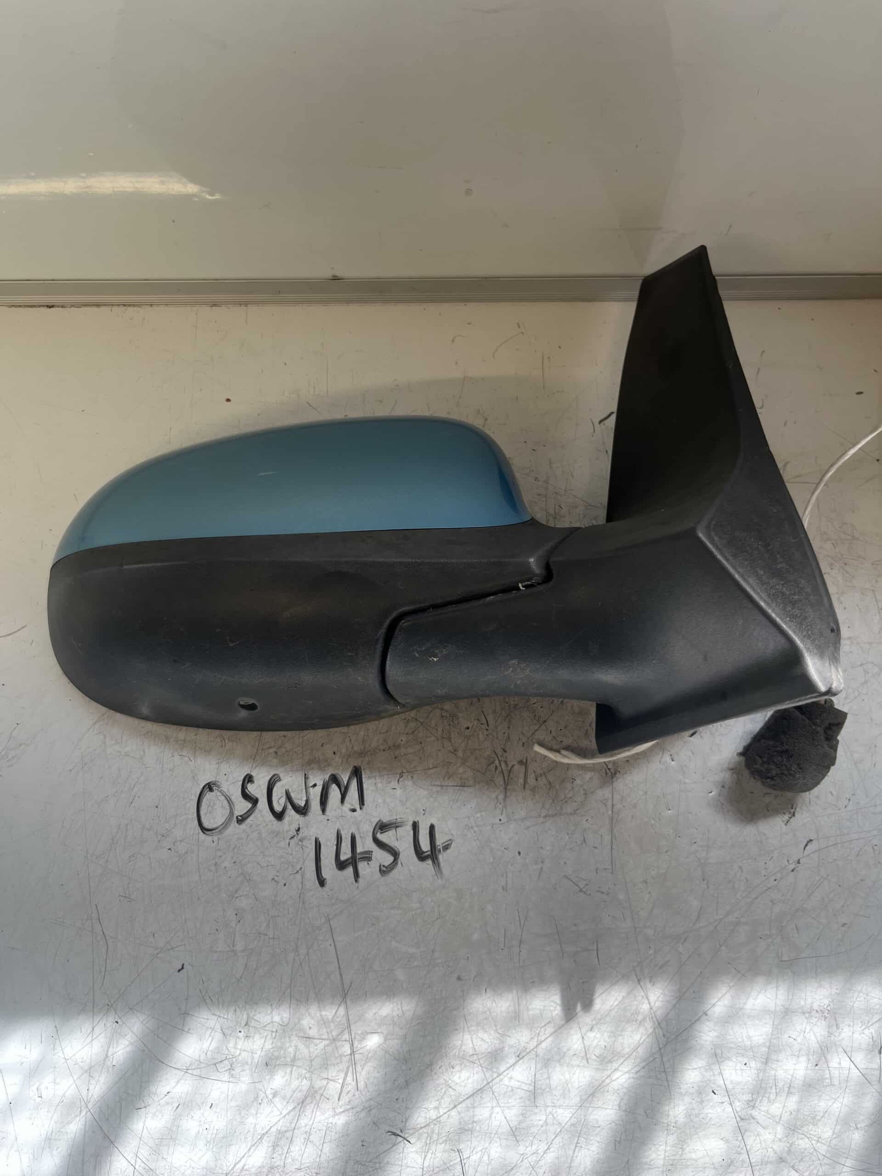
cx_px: 441
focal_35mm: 26
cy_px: 588
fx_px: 883
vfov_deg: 67.3
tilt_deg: -69.1
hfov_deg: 53.1
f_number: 1.6
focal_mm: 5.1
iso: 40
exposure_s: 1/122
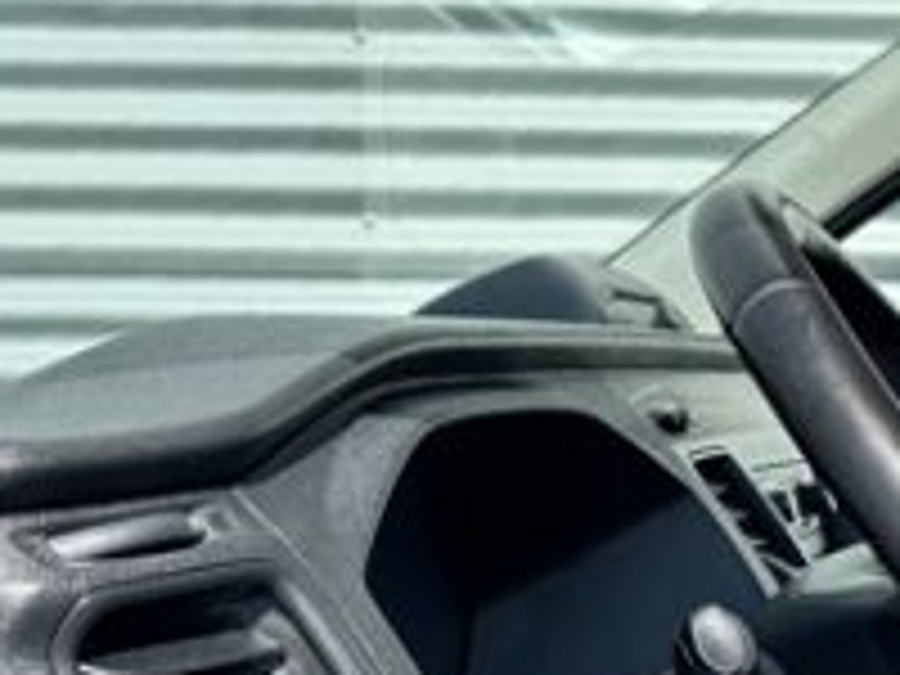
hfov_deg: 18.2
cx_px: 1462
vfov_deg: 15.8
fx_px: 2392
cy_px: 670
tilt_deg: -5.6
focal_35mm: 92
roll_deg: -0.2
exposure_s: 1/1495
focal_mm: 6.86
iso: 80
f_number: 1.78
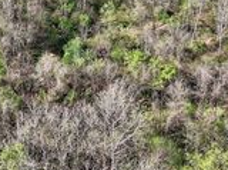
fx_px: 493
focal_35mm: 75
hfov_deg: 26.0
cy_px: -25
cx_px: 128
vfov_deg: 18.7
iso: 100
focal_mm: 8.67
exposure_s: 1/800
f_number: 1.8
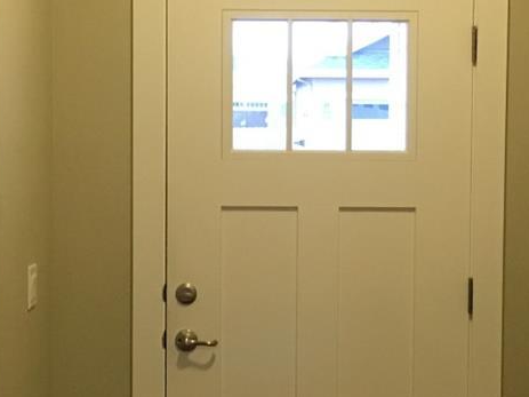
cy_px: 204
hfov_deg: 20.9
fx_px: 1436
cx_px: 275
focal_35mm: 94
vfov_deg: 15.7
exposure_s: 1/30
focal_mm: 4.15
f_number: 2.2
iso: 125
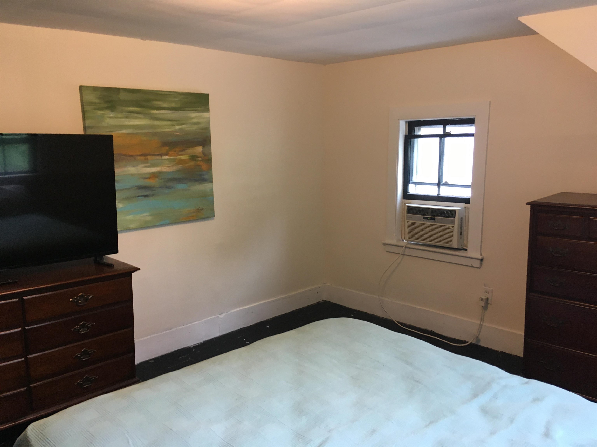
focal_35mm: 29
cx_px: 298
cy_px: 224
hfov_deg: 61.7
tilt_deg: -7.5
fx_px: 500
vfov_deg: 48.2
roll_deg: -0.4
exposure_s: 1/30
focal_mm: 4.15
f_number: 2.2
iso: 80
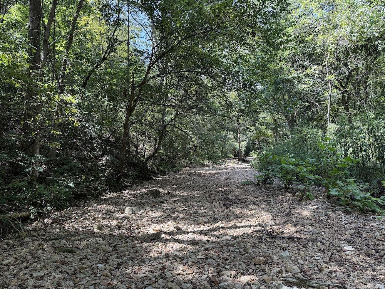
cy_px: 144
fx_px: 267
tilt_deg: +0.1
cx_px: 192
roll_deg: +0.2
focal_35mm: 24
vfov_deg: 56.8
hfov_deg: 71.6
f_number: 1.78
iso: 100
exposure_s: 1/435
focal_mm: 6.76
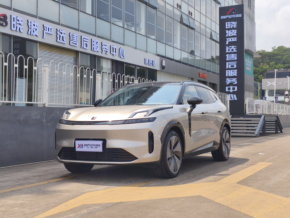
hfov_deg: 41.2
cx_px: 145
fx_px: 385
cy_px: 109
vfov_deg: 31.5
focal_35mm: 46
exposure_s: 1/3375
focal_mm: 5.84
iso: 80
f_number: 1.6
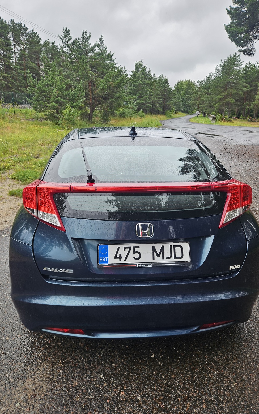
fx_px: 282
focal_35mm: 25
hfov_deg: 49.3
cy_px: 209
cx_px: 131
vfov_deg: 72.5
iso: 25
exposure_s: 1/143
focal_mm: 5.4
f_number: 1.8
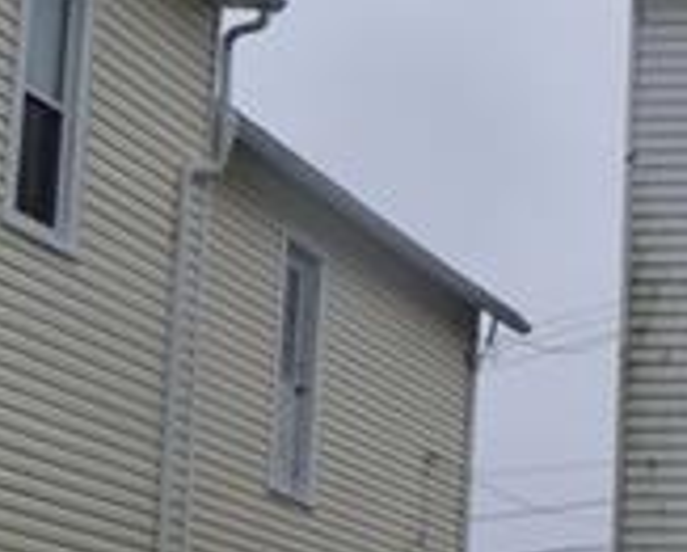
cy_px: 495
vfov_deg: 12.4
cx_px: 1307
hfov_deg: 13.6
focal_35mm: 124
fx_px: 2526
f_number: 9
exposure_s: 1/160
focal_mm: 18
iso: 400
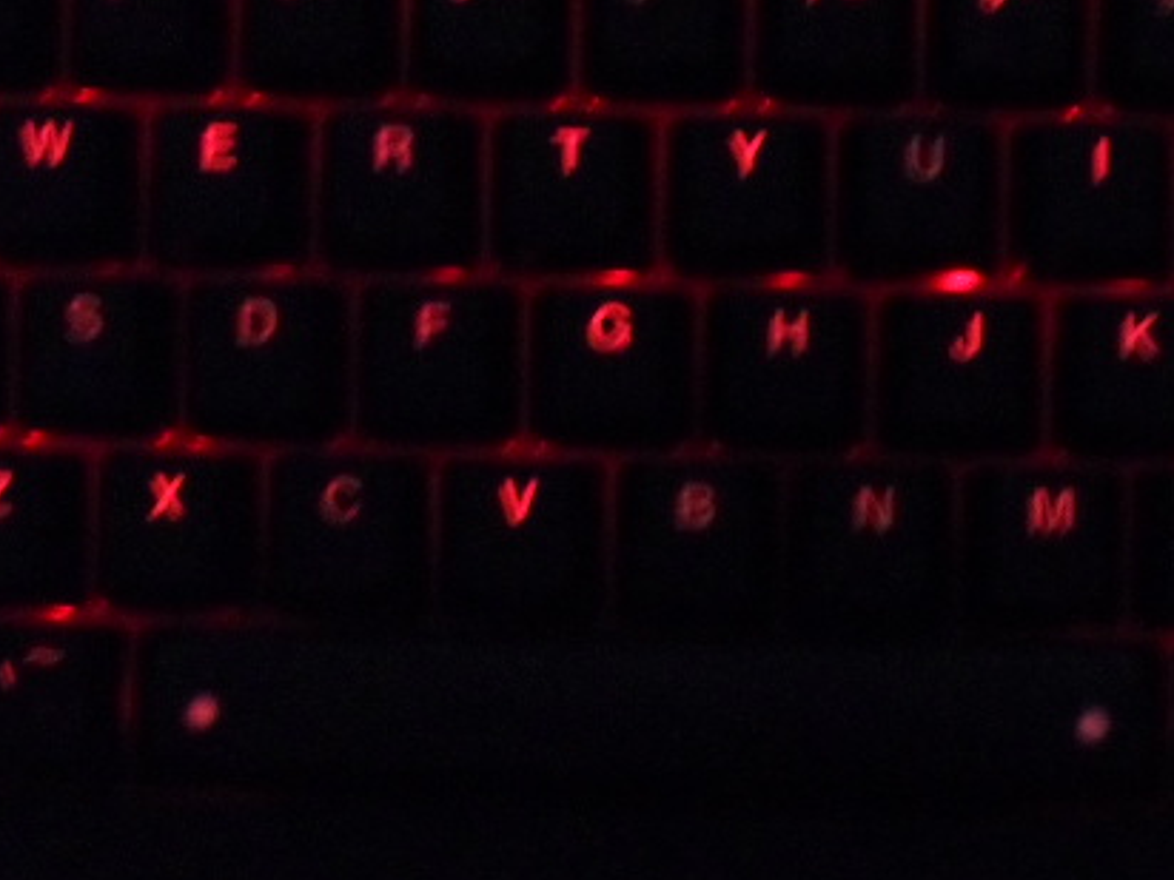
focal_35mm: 87
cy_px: 342
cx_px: 1003
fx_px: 2951
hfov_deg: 22.1
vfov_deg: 17.0
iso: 400
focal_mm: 6.3
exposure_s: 1/8
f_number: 3.2
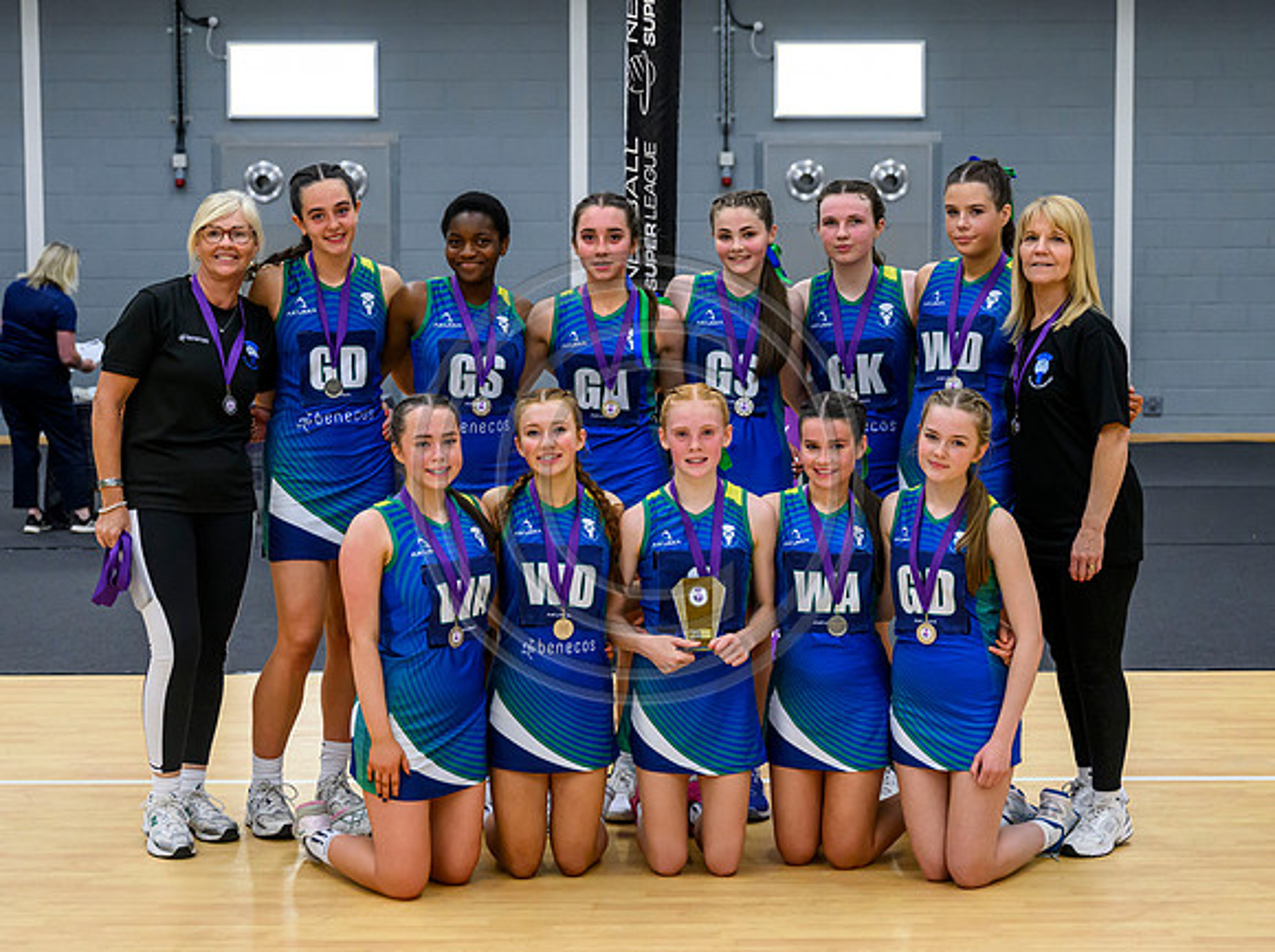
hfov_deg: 29.0
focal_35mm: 67
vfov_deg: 21.9
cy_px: 451
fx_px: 2461
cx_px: 655
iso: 2500
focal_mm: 49
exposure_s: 1/500
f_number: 3.5
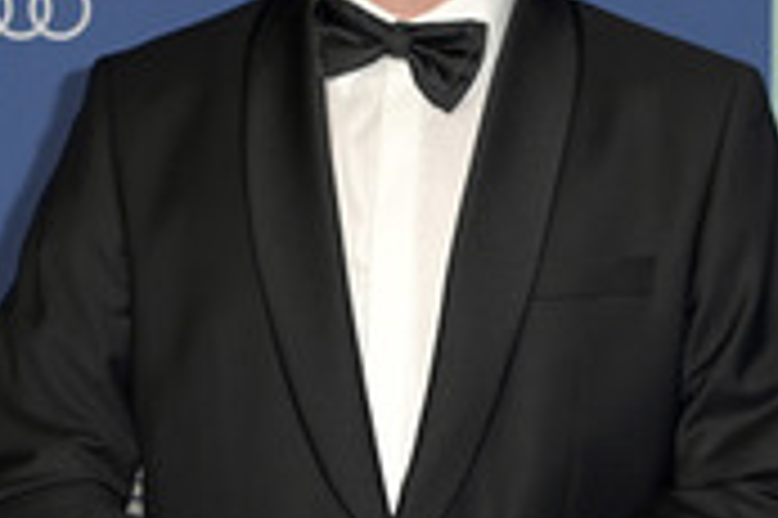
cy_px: 176
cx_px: 425
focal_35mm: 182
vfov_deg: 7.5
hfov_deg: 11.3
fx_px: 3929
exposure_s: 1/250
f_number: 5.6
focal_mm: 70
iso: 800
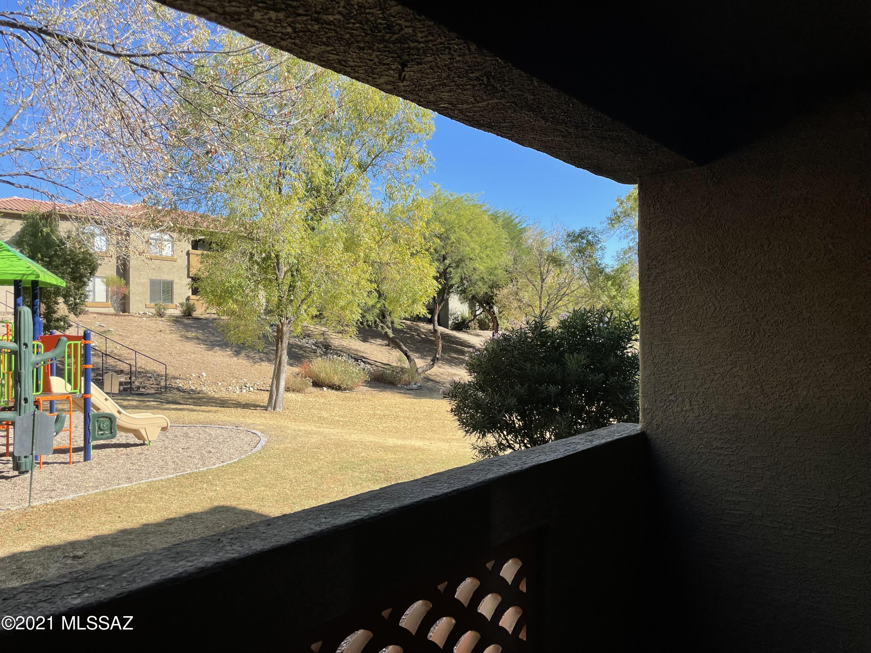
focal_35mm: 26
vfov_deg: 53.1
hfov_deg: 67.3
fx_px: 654
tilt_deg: +1.7
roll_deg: +0.6
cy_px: 326
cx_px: 436
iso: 32
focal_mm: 4.2
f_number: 1.6
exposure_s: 1/1595
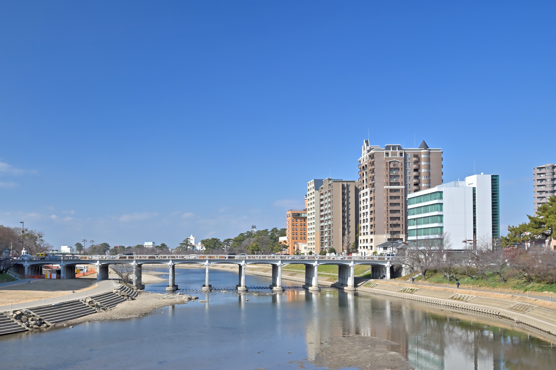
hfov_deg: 45.9
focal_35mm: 42
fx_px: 648
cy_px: 234
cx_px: 199
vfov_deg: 31.7
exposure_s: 1/160
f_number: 16
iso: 800
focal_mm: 32
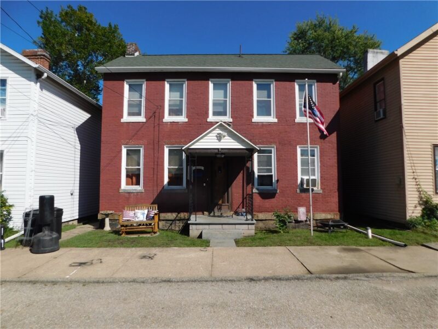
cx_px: 219
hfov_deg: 73.9
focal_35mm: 23
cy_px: 164
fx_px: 291
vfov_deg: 58.9
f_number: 6
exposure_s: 1/800
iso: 125
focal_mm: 4
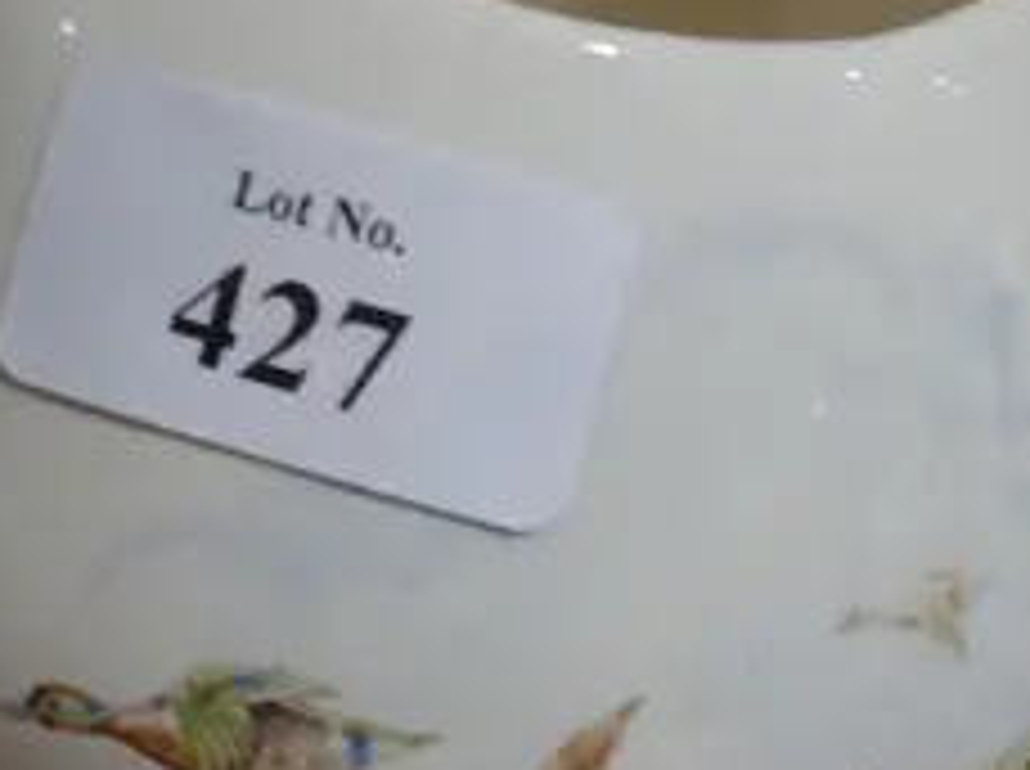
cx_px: -810
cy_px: 207
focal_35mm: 206
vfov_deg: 7.2
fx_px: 6120
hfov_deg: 9.2
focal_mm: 23
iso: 250
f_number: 5.1
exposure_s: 1/60
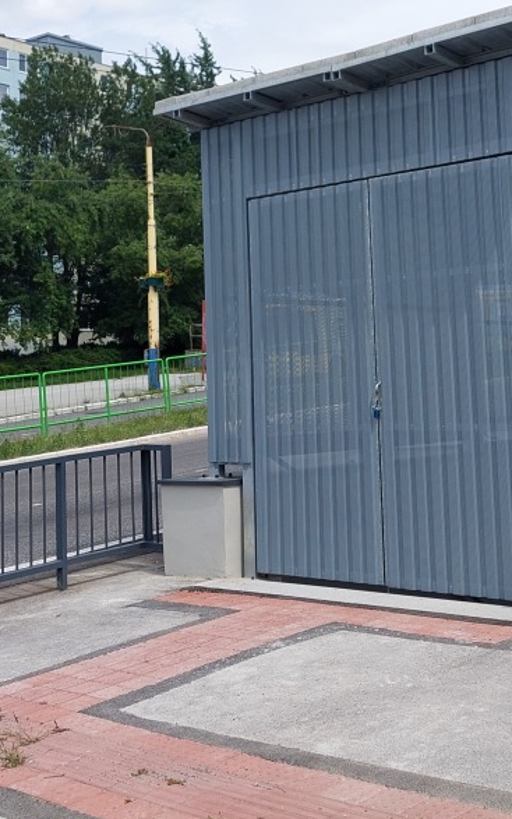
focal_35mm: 52
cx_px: 241
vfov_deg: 38.4
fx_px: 1161
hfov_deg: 24.9
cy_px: 265
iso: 40
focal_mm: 5.23
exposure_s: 1/1380
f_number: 1.8
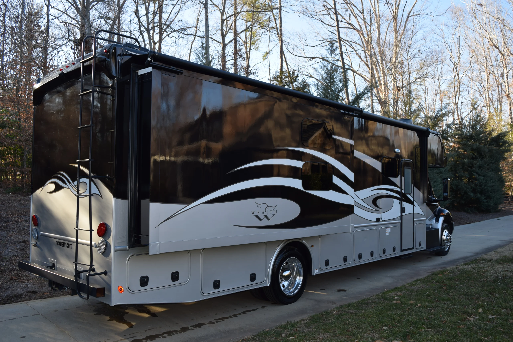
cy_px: 171
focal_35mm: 32
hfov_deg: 59.5
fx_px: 449
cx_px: 256
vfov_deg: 41.7
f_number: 5.6
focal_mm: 21
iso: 110
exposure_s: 1/125
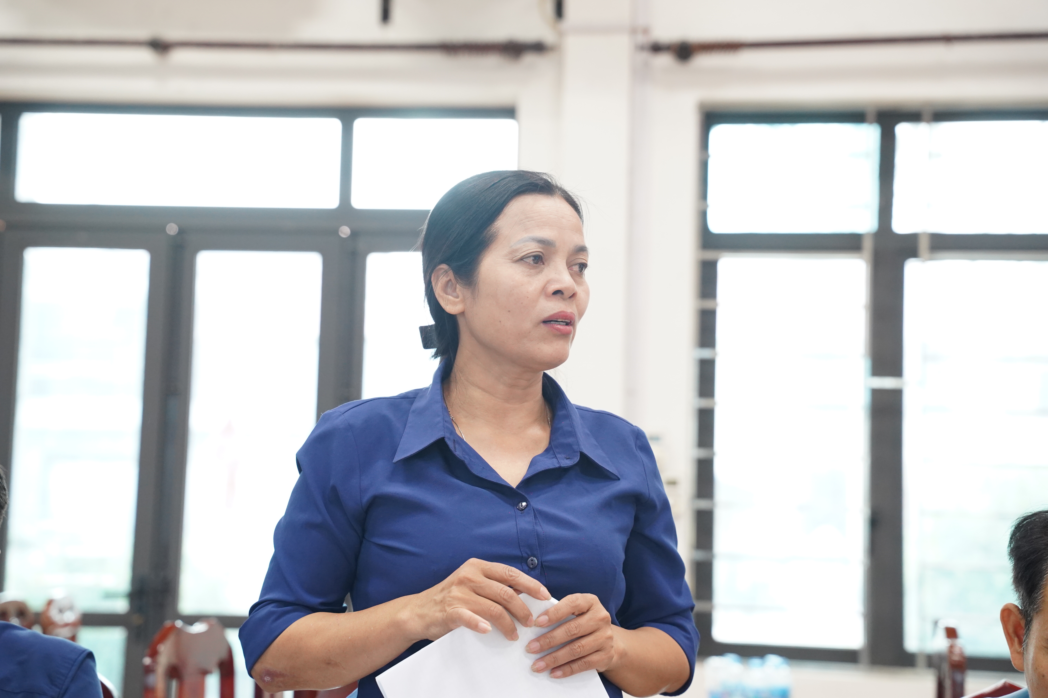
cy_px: 349
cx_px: 524
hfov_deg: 28.8
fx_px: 2038
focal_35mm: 70
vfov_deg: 19.5
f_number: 4
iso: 3200
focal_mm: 70
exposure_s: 1/125
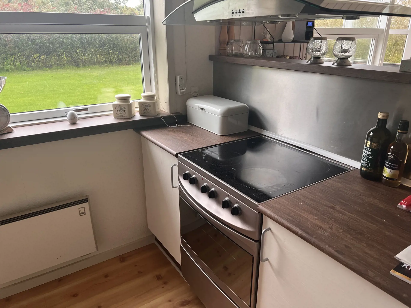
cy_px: 154
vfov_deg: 53.1
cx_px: 206
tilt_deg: -21.9
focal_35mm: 26
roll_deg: -0.1
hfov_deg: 67.3
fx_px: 309
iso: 125
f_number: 1.5
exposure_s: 1/110
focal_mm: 5.7
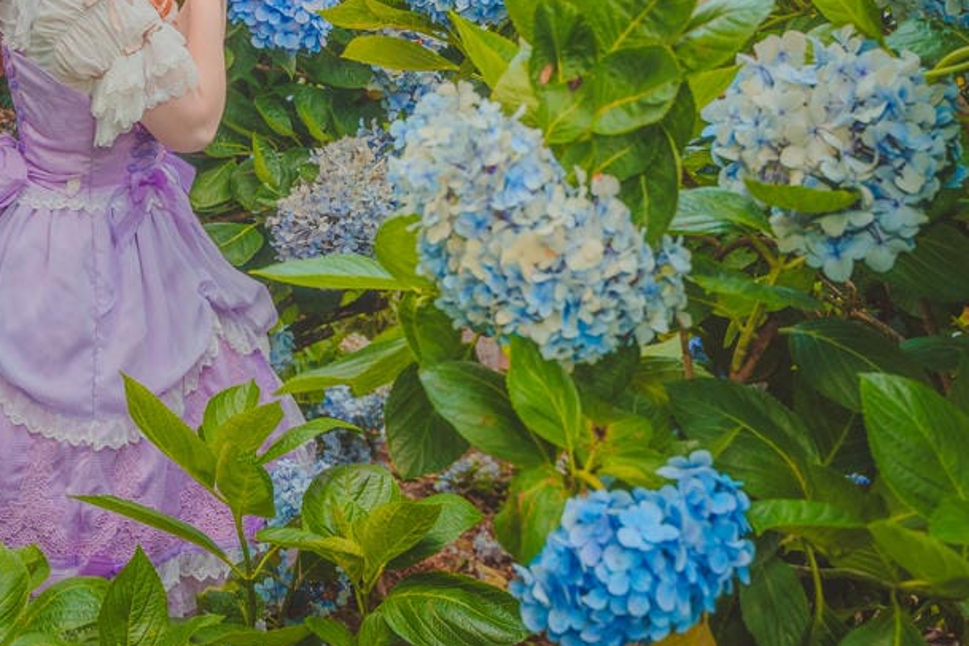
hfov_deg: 29.0
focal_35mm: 69
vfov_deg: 19.3
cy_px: 32
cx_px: 294
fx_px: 1857
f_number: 5.6
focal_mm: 35
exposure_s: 1/200
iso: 200
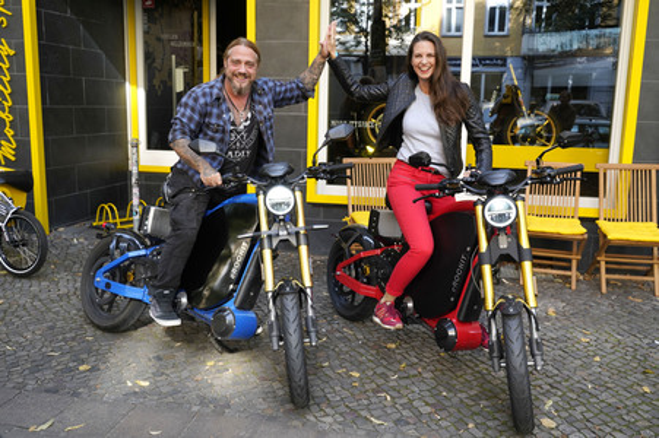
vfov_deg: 39.9
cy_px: 219
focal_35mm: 33
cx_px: 330
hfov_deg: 57.3
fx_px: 604
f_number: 8
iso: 640
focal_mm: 33
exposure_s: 1/100
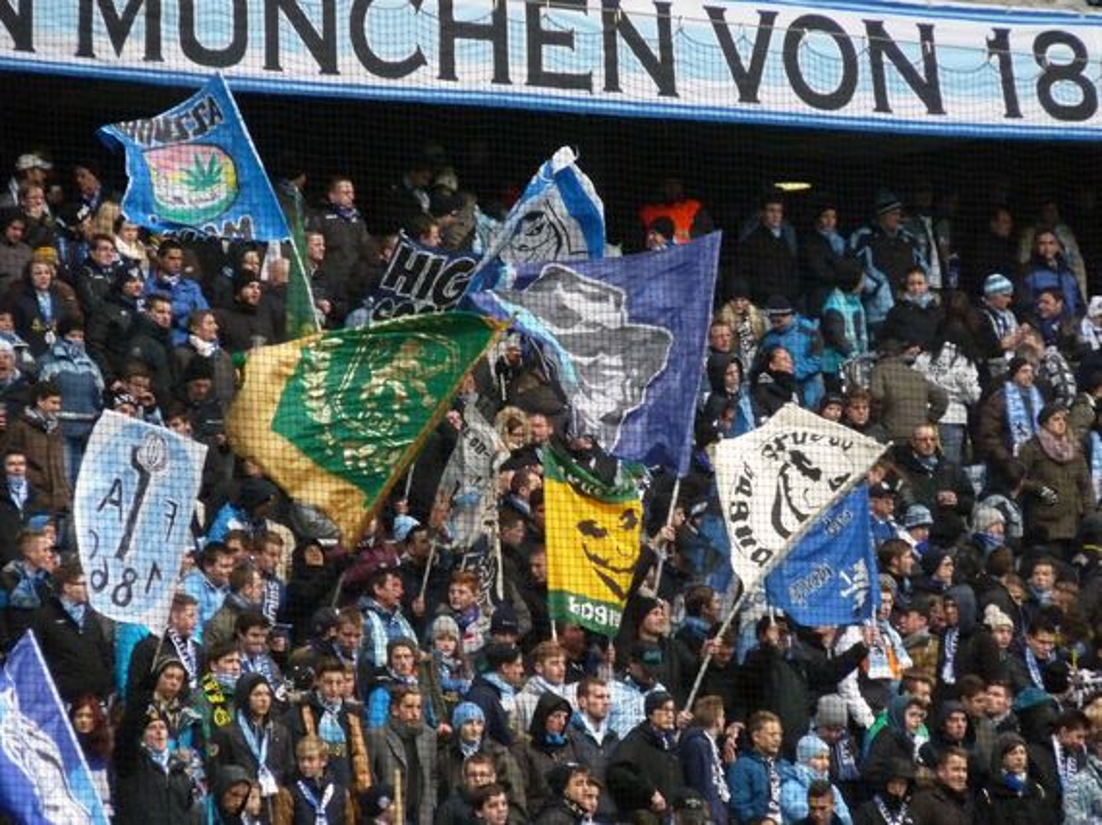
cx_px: 551
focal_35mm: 296
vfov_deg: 5.0
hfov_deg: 6.7
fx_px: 9419
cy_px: 412
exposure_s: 1/250
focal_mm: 52.7
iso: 800
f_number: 3.7
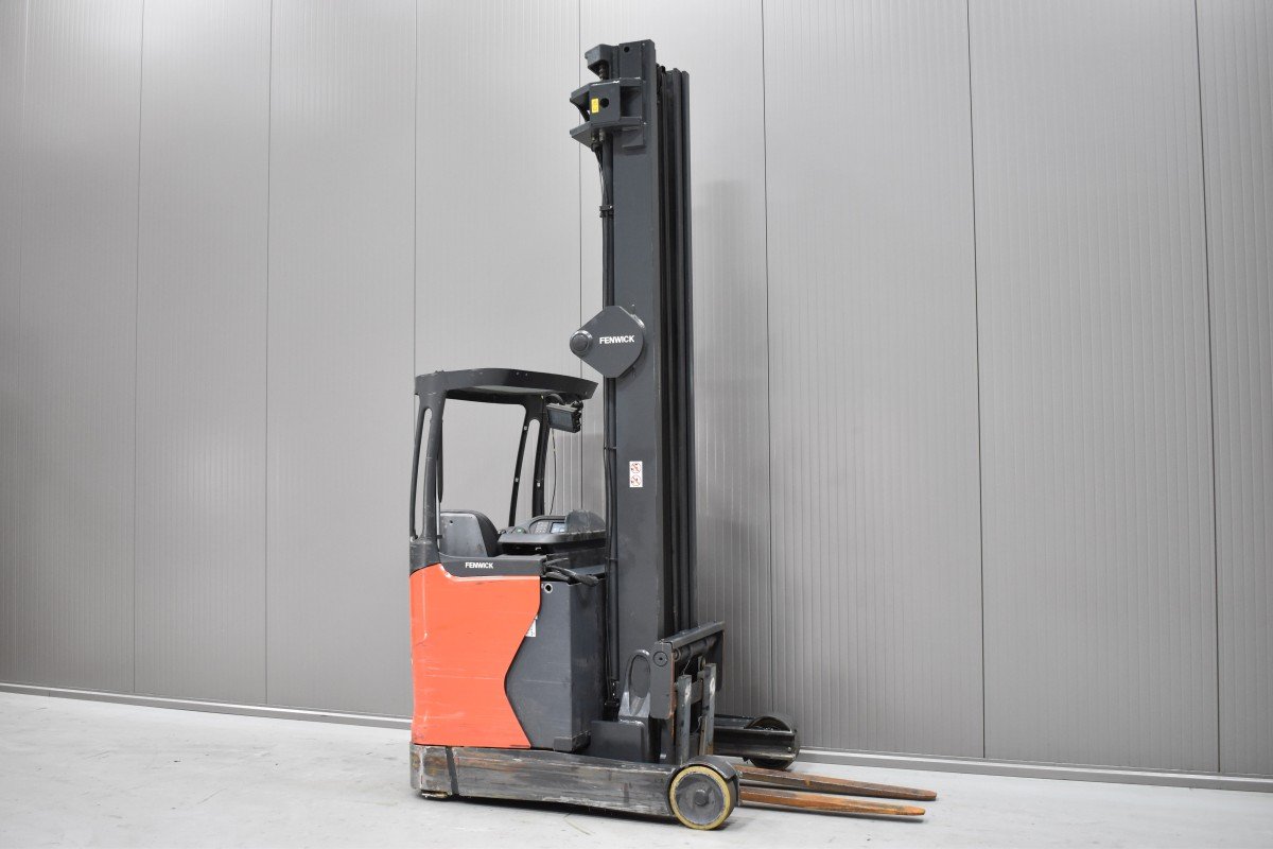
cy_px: 424
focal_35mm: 34
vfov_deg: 38.4
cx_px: 636
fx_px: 1220
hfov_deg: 55.1
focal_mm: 23
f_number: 4.5
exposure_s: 1/40
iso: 1250
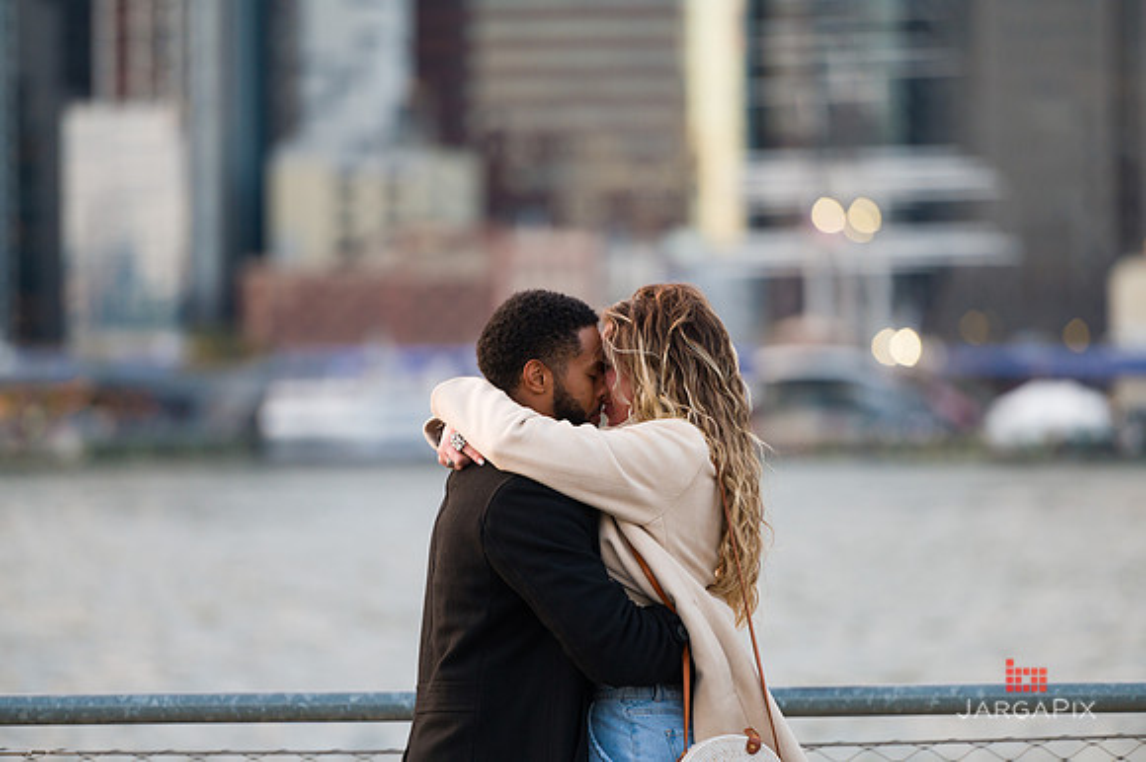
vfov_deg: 6.9
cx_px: 573
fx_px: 6363
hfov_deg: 10.3
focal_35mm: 200
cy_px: 381
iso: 200
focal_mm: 200
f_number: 3.2
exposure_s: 1/320
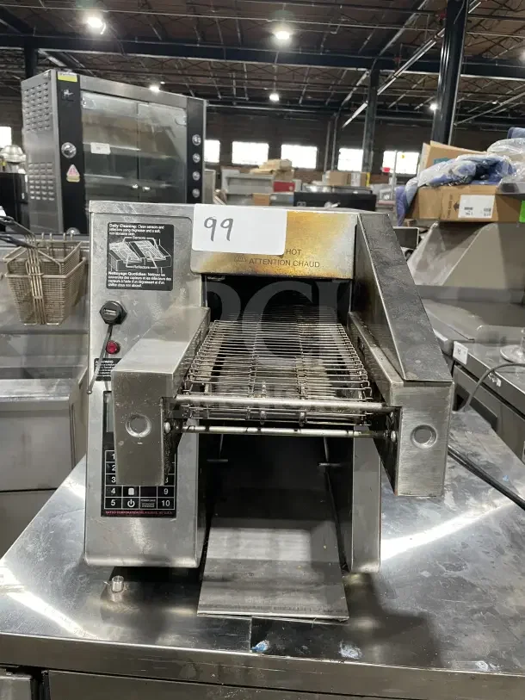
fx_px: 526
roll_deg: -2.5
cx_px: 262
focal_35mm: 26
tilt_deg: -13.9
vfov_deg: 67.3
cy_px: 350
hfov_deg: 53.1
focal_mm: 4.2
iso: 250
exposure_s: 1/60
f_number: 1.6
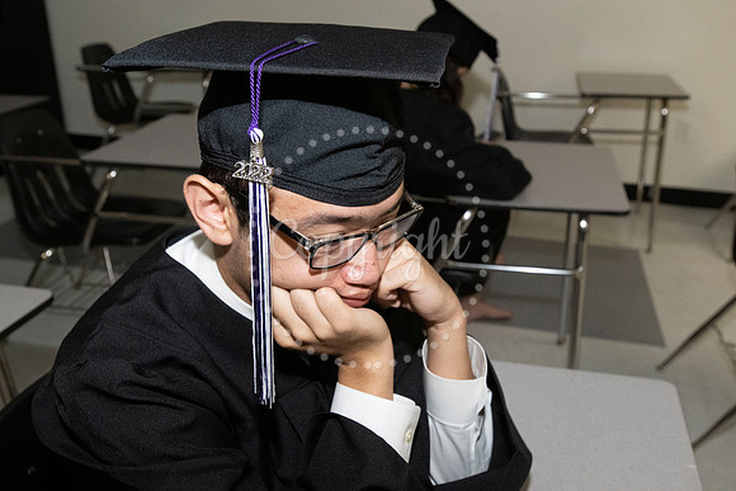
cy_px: 246
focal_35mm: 35
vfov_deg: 37.9
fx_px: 716
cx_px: 368
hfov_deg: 54.4
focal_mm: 35
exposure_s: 1/200
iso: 6400
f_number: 8
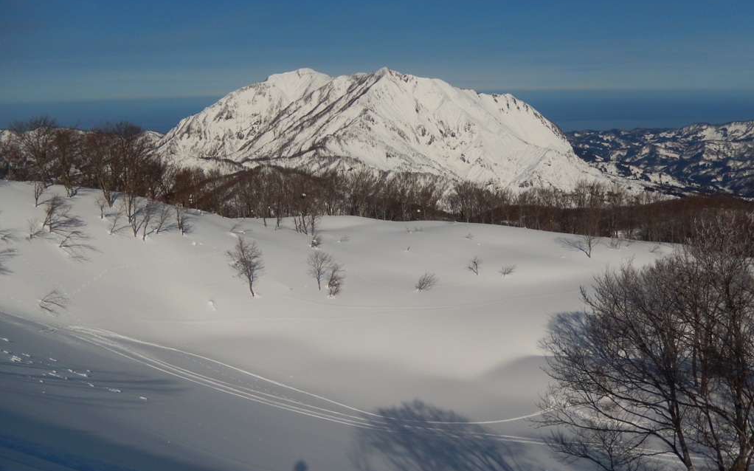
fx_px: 698
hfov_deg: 56.7
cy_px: 240
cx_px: 377
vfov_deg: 37.2
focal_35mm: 34
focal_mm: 5.7
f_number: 7.6
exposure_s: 1/1500
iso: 125
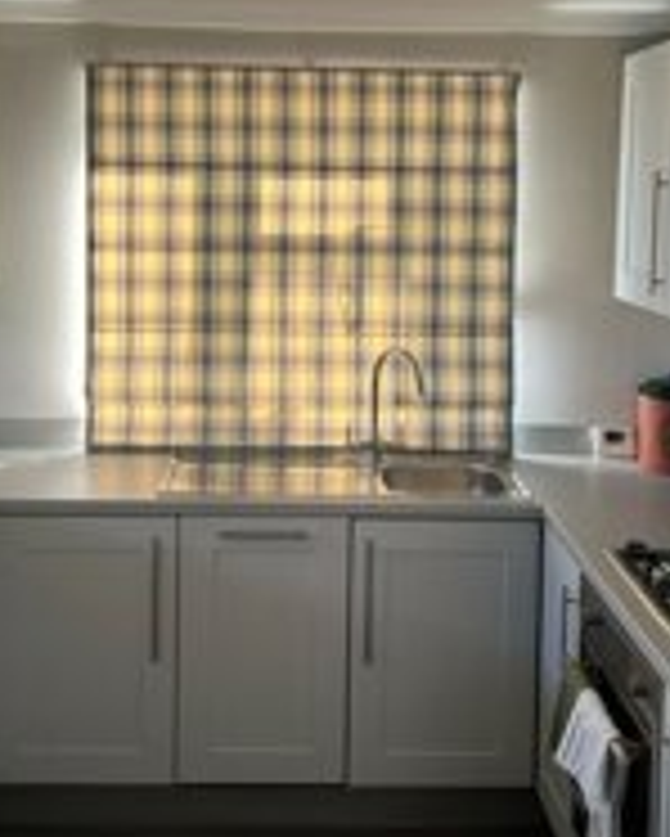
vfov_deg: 37.5
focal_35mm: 49
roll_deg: -1.1
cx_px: 333
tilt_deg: -4.2
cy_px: 256
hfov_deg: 30.9
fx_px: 1214
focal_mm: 5.7
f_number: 1.5
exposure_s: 1/121
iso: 64
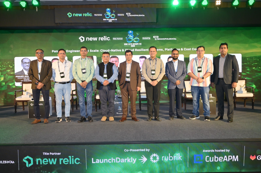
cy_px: 86
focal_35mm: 30
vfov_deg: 42.9
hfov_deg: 61.1
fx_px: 221
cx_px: 130
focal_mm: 30.5
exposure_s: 1/125
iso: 1600
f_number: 5.6
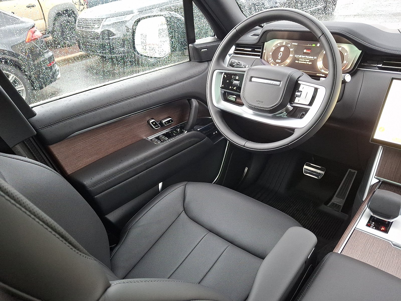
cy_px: 150
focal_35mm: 25
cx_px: 200
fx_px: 290
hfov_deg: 69.4
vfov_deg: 54.9
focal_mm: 4.69
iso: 270
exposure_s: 1/40
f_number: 1.8
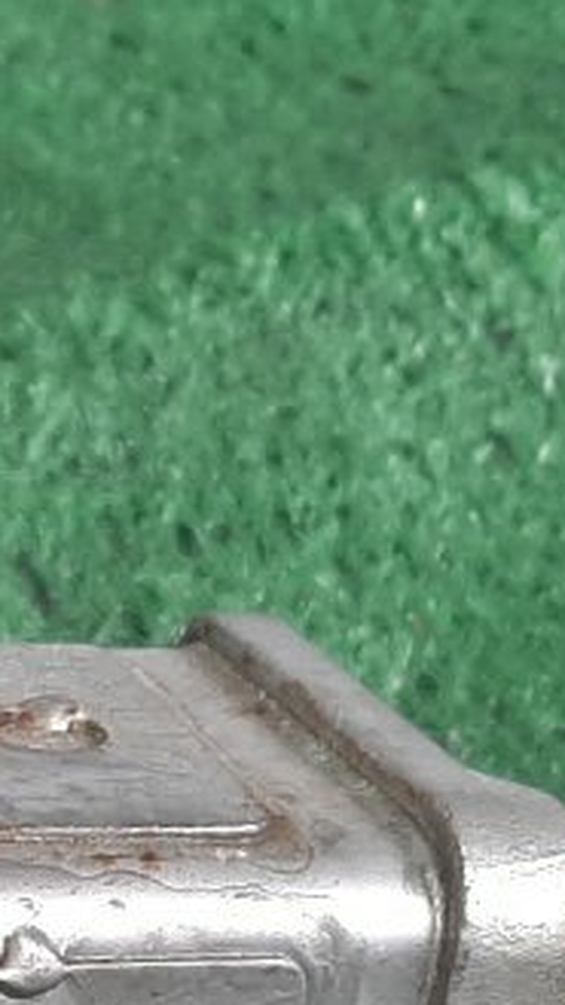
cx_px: -370
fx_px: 3303
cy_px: 1201
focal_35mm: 124
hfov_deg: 9.4
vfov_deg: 16.6
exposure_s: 1/50
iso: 95
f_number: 1.7
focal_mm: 3.93
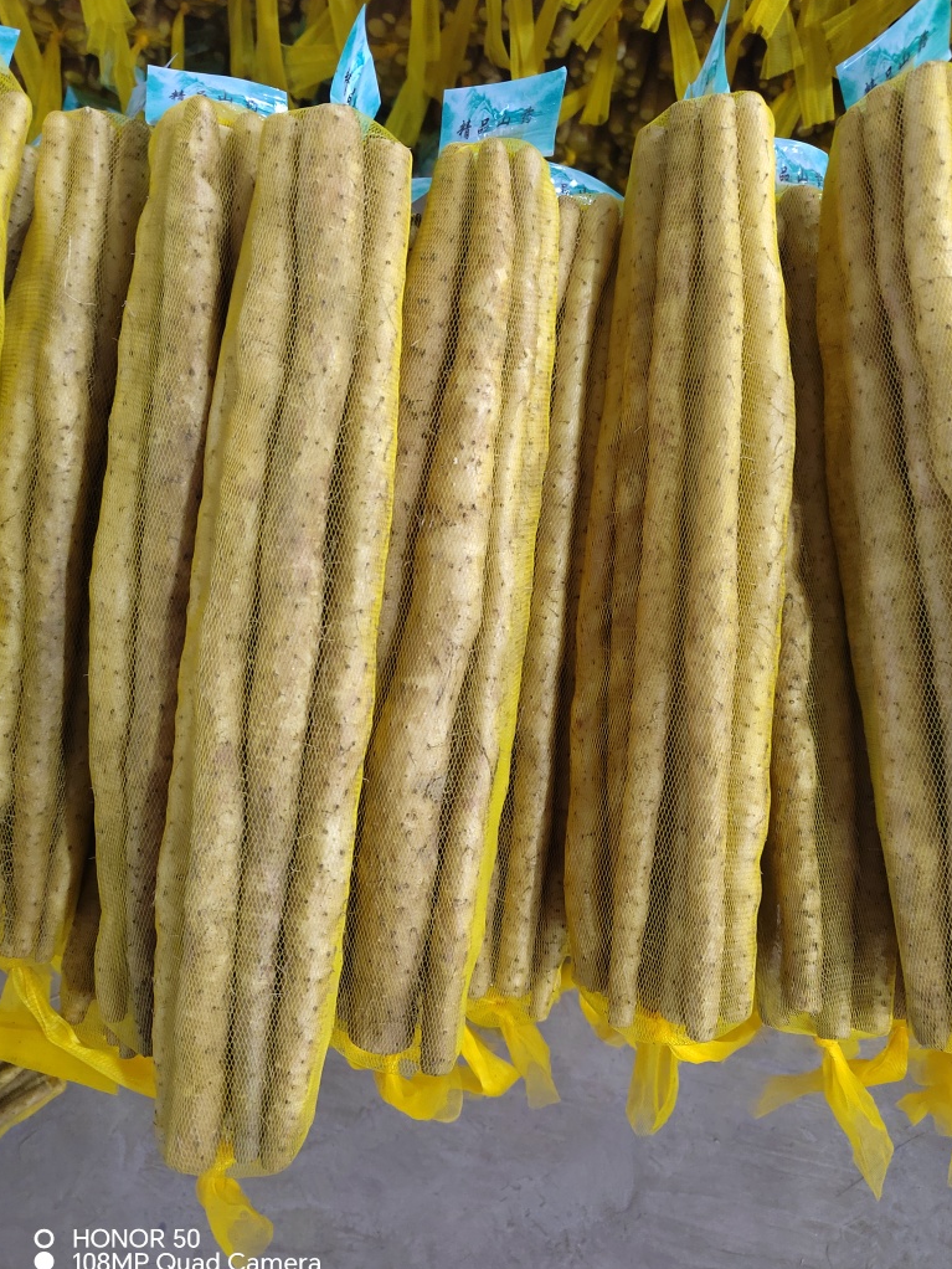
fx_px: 880
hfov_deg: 56.8
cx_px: 482
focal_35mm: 24
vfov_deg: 71.6
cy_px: 644
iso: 3969
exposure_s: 1/33.3
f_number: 1.9
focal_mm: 5.52
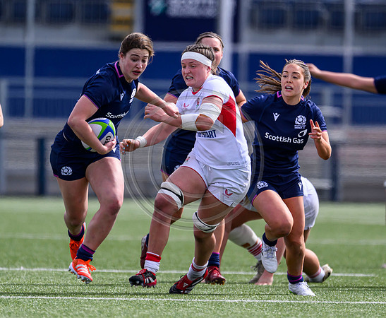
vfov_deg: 1.6
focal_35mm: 1011
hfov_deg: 1.9
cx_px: 236
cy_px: 137
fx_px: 11684
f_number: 4
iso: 500
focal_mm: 560
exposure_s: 1/3200
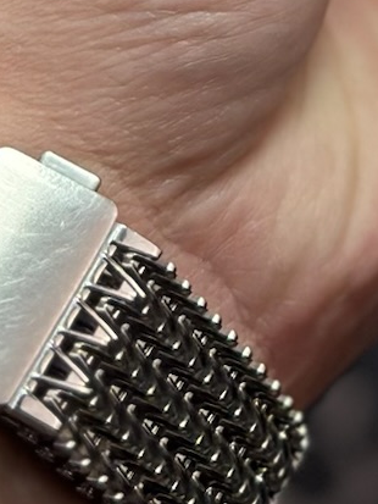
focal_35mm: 238
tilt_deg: -57.6
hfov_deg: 6.0
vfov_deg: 7.8
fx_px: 3463
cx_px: 871
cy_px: -680
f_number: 1.78
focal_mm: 6.86
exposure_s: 1/1953
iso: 80
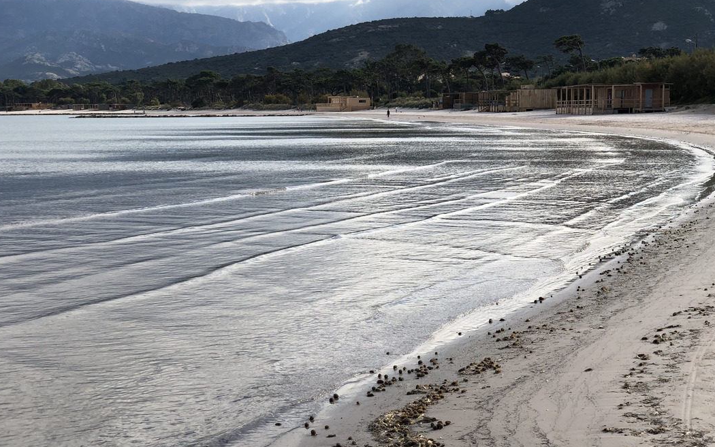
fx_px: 1227
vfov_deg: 20.6
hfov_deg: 32.5
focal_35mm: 63
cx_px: 368
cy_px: 244
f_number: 2.4
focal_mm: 6
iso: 16
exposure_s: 1/838
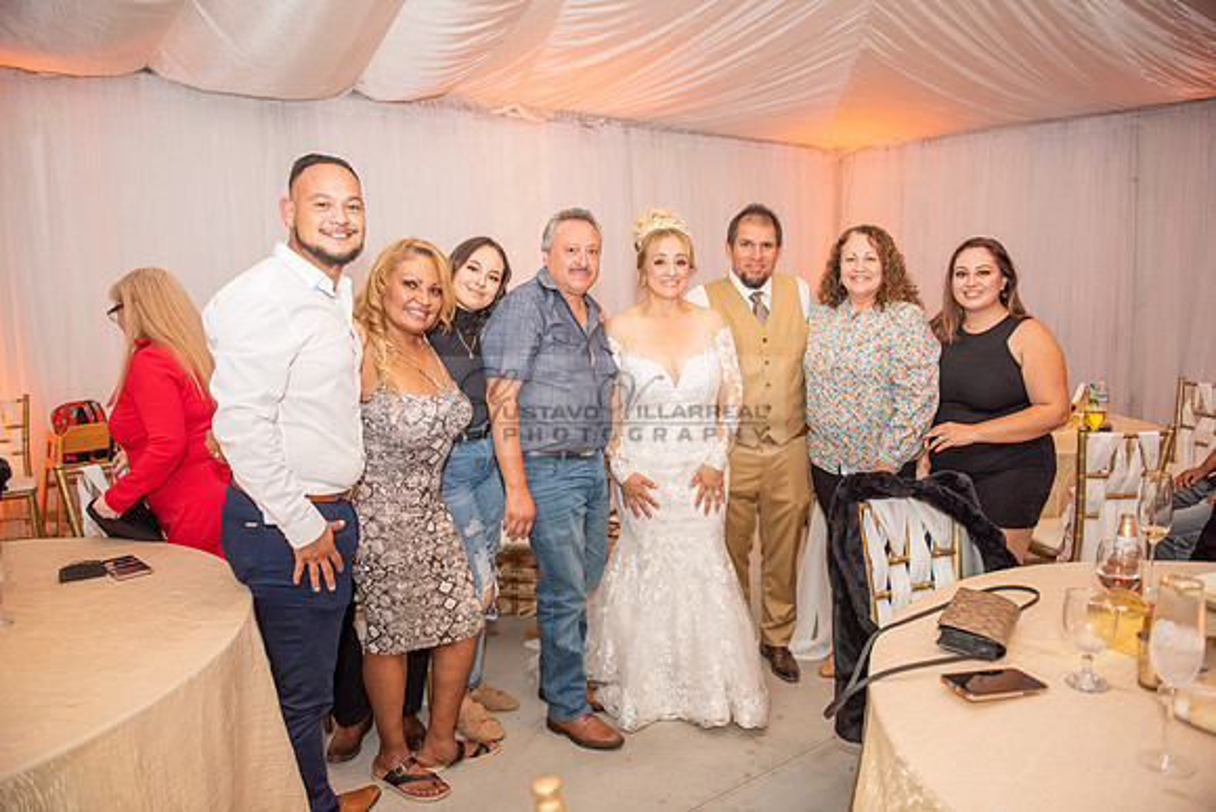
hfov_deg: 73.7
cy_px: 406
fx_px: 811
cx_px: 608
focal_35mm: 24
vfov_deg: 53.2
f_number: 2.8
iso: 1000
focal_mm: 24
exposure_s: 1/160
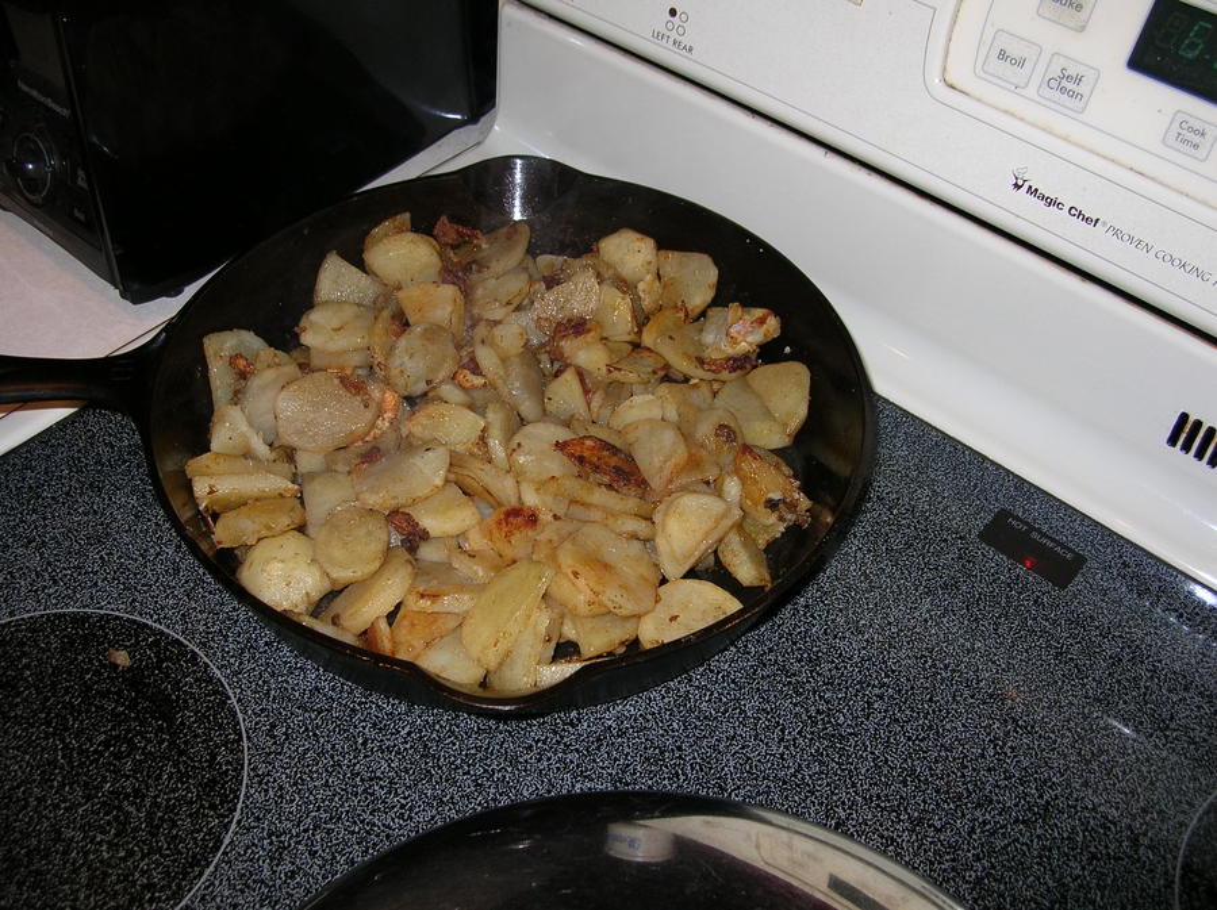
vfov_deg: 39.6
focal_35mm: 36
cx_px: 608
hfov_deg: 51.4
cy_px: 455
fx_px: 1264
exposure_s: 1/60.1
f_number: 2.7
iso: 50
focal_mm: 6
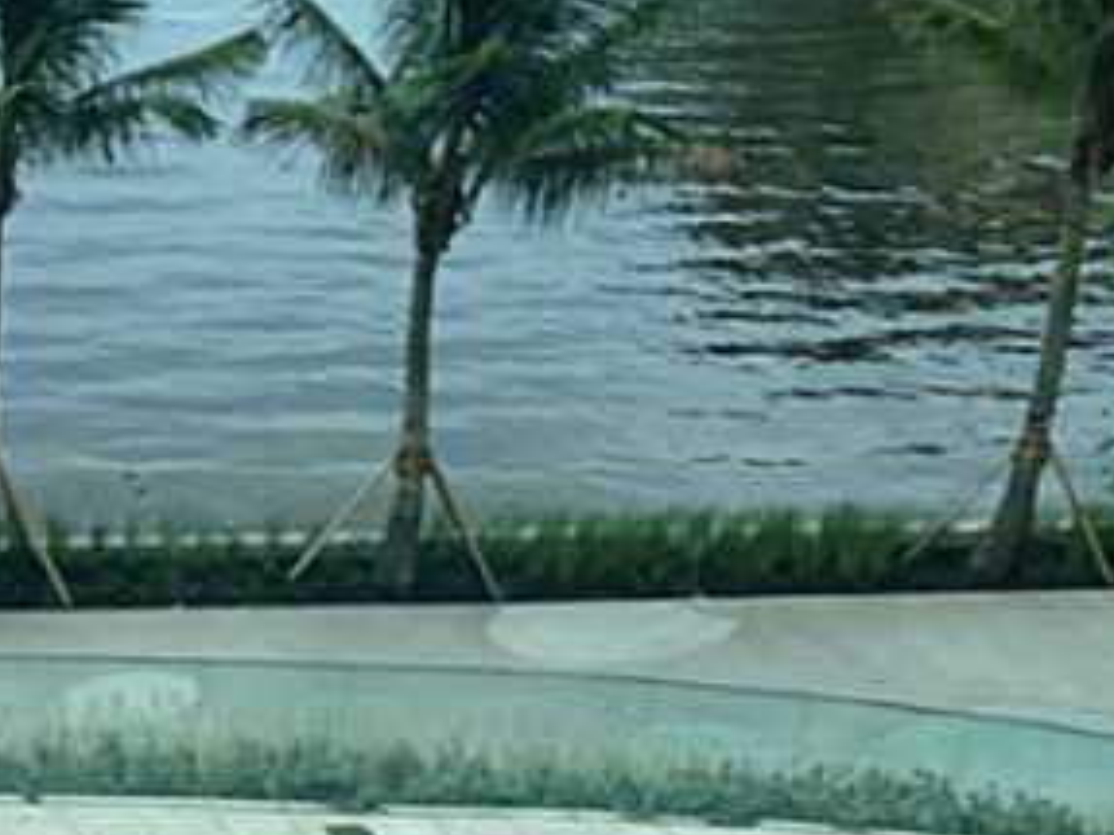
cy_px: 816
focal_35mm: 92
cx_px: -140
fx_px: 2959
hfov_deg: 20.3
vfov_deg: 15.8
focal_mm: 4.12
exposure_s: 1/753
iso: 50
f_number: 2.4
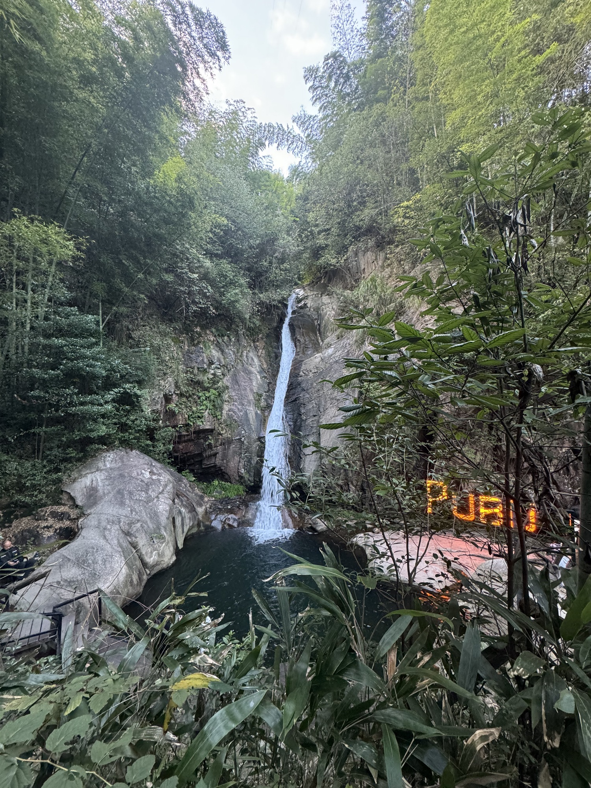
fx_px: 319
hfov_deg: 85.7
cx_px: 296
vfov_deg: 102.1
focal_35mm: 14
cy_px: 394
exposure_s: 1/60
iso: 500
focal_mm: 2.22
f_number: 2.2
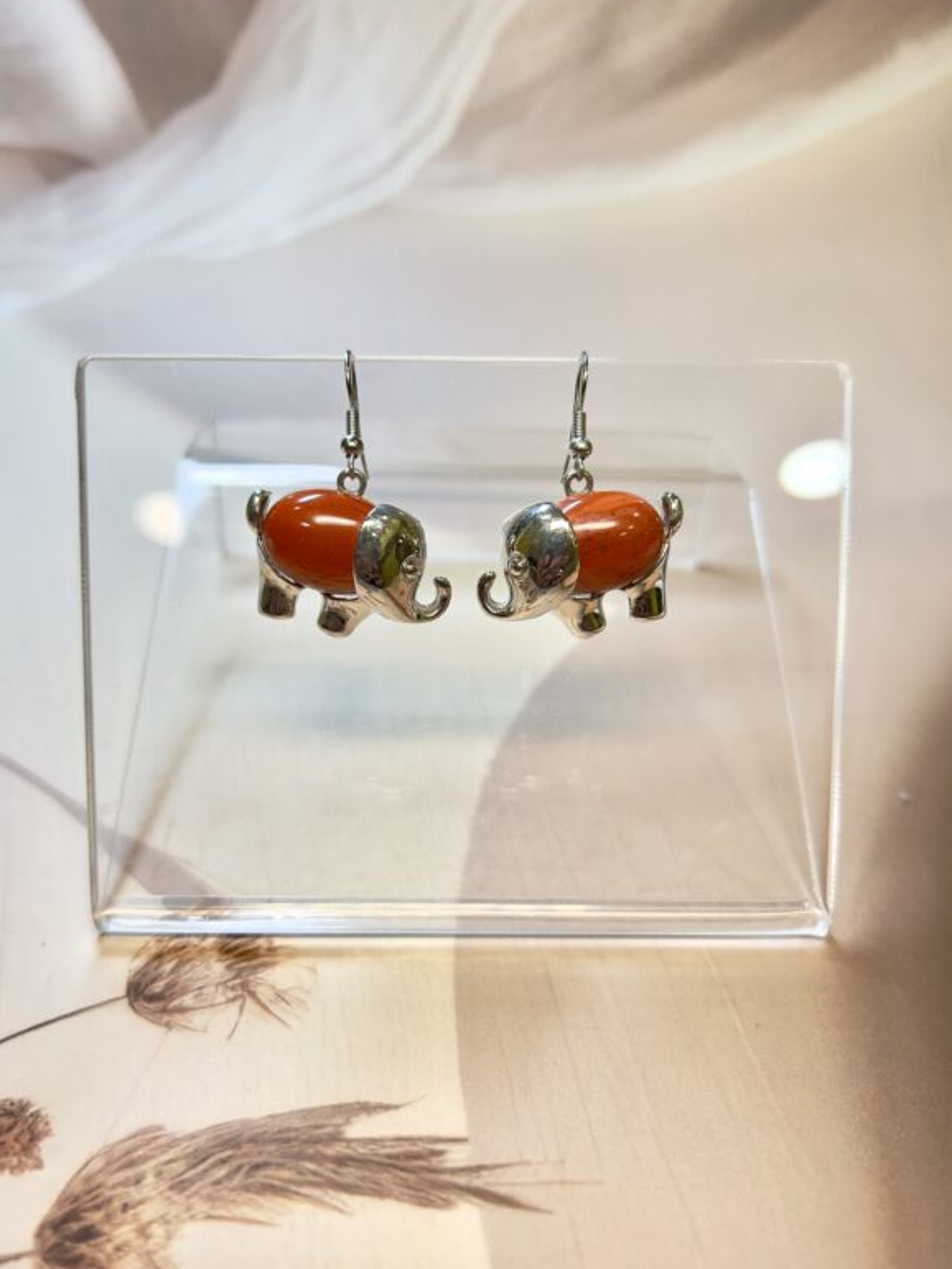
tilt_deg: -36.3
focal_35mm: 27
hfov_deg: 51.4
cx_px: 461
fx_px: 990
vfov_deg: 65.3
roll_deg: -1.9
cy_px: 639
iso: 32
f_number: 1.5
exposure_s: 1/100
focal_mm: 5.7
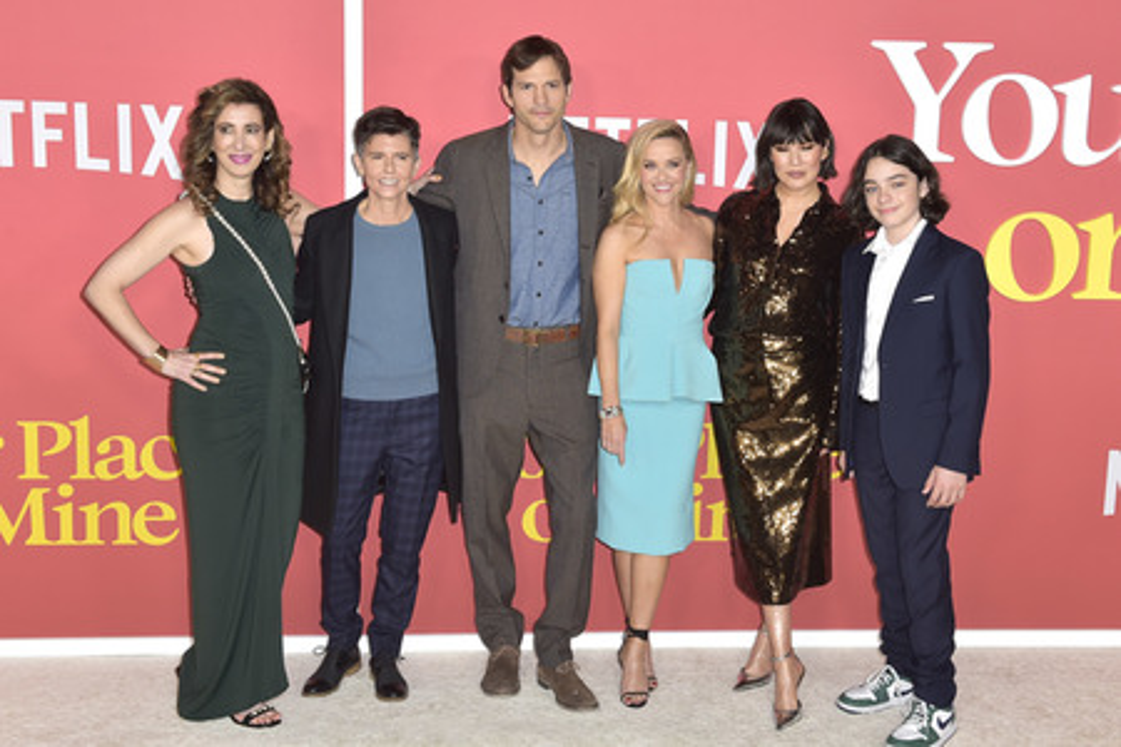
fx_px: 1370
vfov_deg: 30.5
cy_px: 374
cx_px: 560
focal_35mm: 44
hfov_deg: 44.5
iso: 640
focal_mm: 44
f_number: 6.3
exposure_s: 1/250
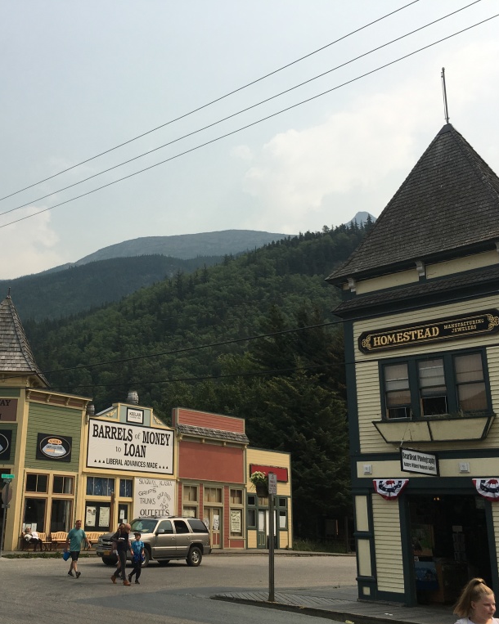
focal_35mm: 38
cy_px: 312
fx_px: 702
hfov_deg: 38.6
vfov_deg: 47.9
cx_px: 155
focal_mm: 4.15
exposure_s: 1/2404
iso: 25
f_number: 2.2
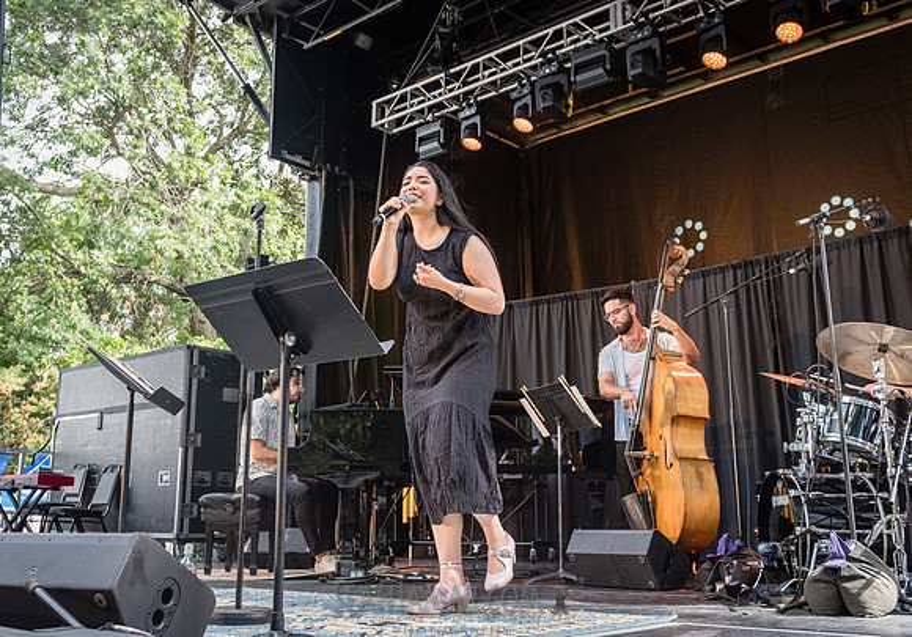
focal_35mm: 38
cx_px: 432
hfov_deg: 50.5
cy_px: 285
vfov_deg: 36.5
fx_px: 966
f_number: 4
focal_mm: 32
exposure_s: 1/1250
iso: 2500
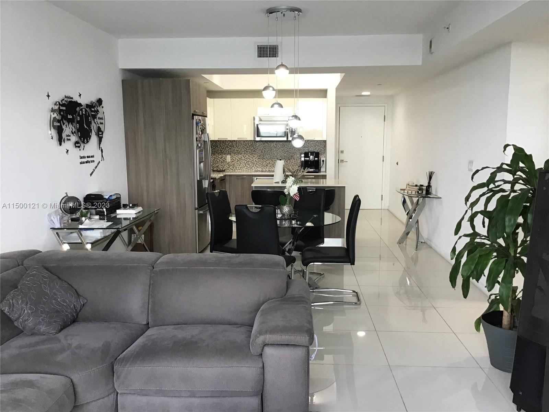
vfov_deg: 45.4
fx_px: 492
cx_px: 274
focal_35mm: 31
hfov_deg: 58.4
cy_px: 206
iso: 50
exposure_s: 1/30
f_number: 2.4
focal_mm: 3.3
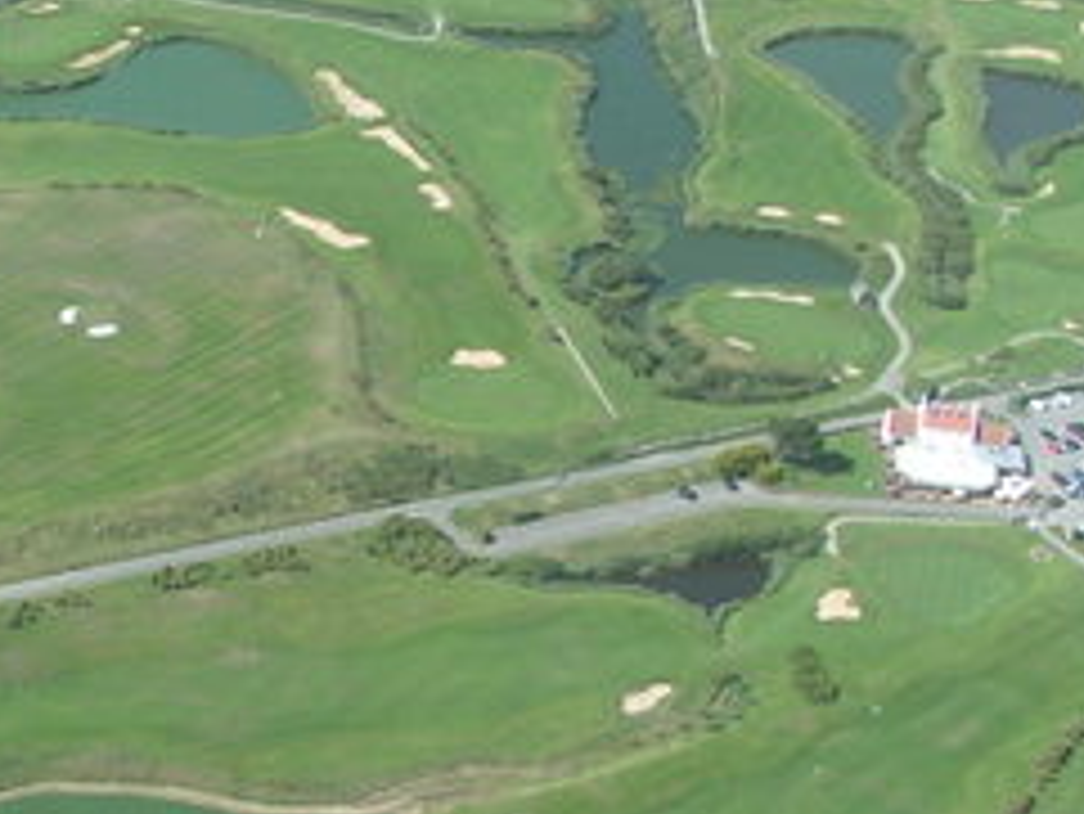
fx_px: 3039
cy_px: 555
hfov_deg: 19.8
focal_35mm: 97
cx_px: 110
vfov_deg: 15.2
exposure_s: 1/200
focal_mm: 5.8
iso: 50
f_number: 5.6
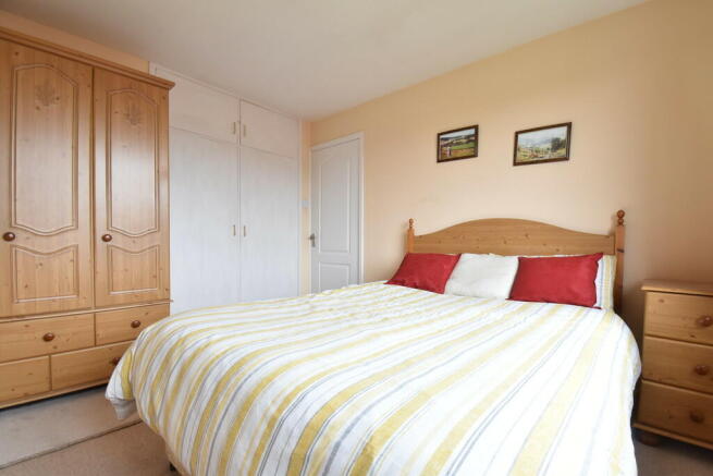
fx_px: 297
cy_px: 238
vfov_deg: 77.4
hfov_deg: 100.4
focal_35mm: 15
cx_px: 356
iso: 640
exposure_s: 1/4
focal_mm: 10
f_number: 11
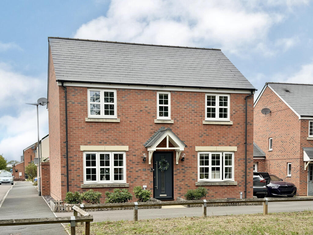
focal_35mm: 48
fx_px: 434
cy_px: 118
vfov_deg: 30.3
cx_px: 156
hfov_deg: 39.7
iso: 64
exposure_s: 1/2577
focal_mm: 6.76
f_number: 1.78
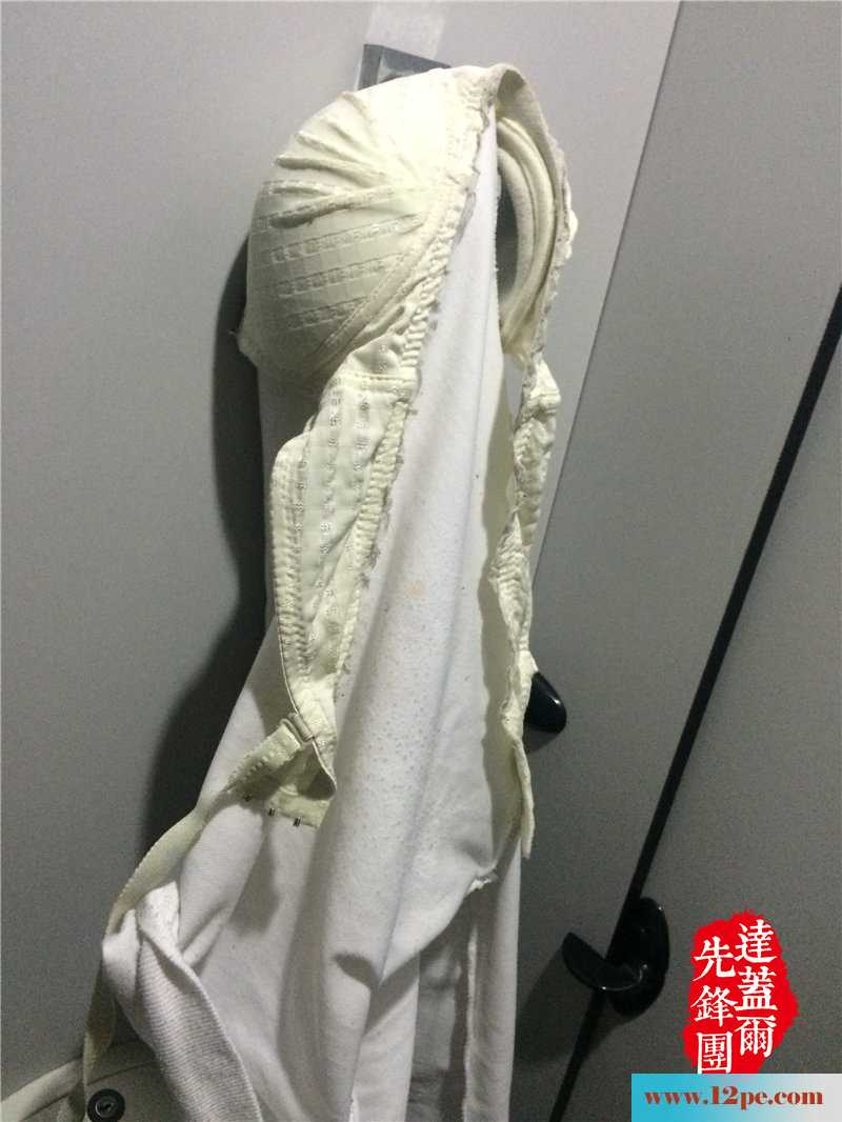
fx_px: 940
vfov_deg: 61.6
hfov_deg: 48.2
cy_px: 561
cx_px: 421
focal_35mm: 29
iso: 320
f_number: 2.2
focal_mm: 4.15
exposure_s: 1/33
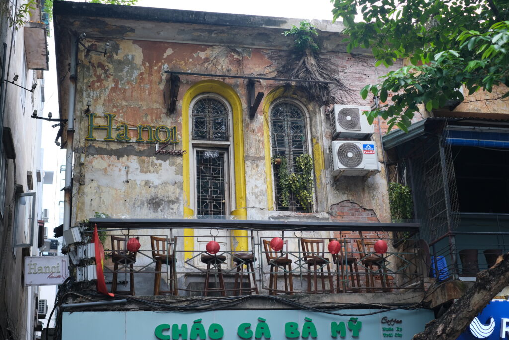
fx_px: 749
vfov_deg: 25.5
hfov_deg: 37.5
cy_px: 170
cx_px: 254
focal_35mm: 53
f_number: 3.2
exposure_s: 1/450
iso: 320
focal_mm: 35
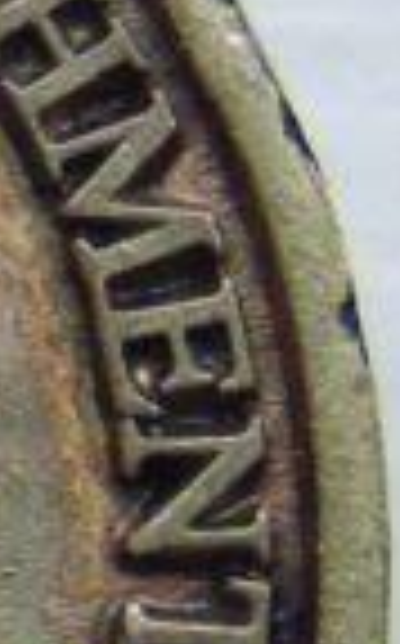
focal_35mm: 220
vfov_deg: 9.5
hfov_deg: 5.6
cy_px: 545
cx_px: -796
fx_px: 3849
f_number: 2.8
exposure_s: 1/60
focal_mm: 5.7
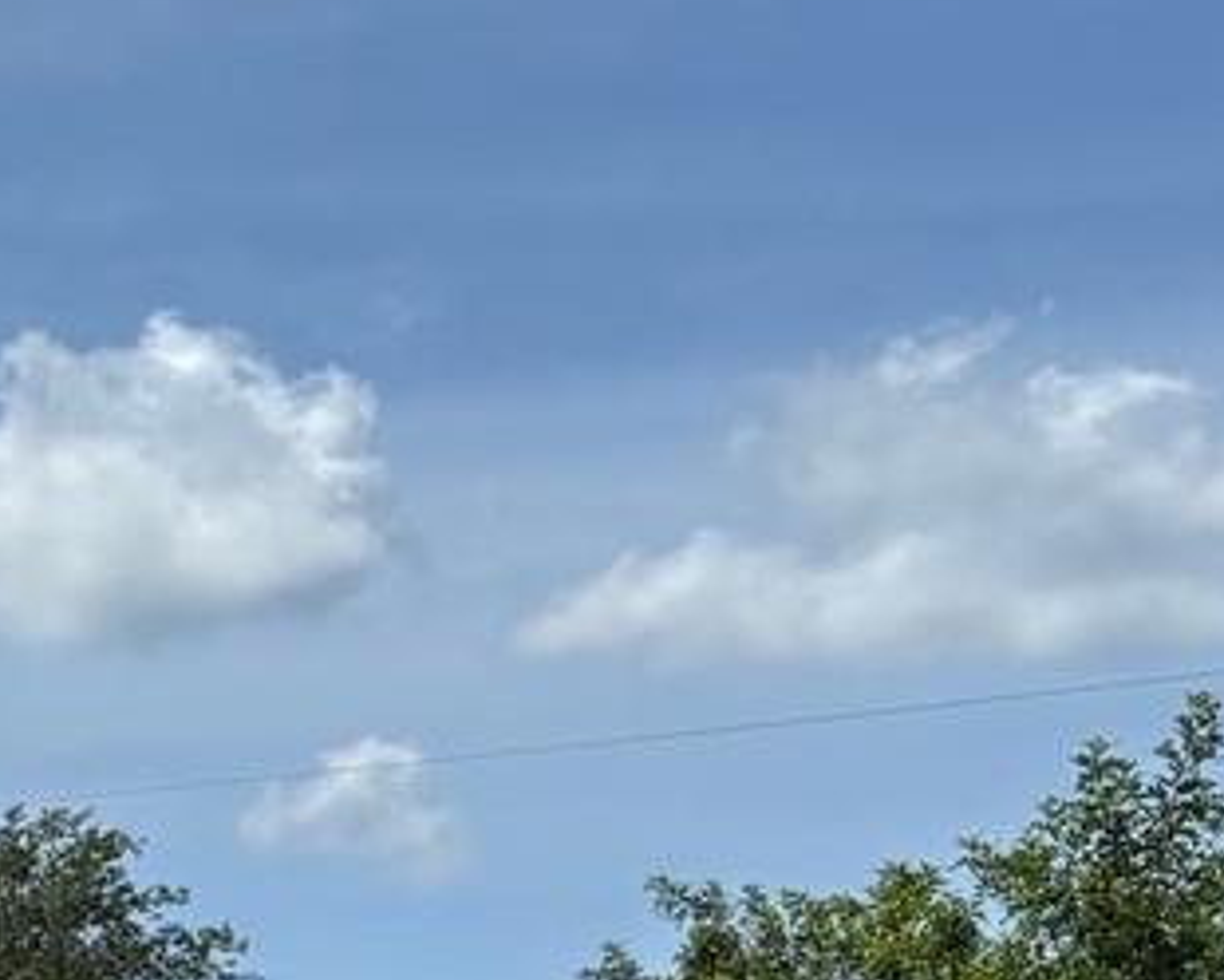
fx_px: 4746
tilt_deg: +2.3
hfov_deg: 12.4
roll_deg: -1.2
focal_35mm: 131
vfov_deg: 11.5
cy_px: 1233
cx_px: -1473
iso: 50
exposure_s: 1/5952
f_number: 1.6
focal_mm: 5.96
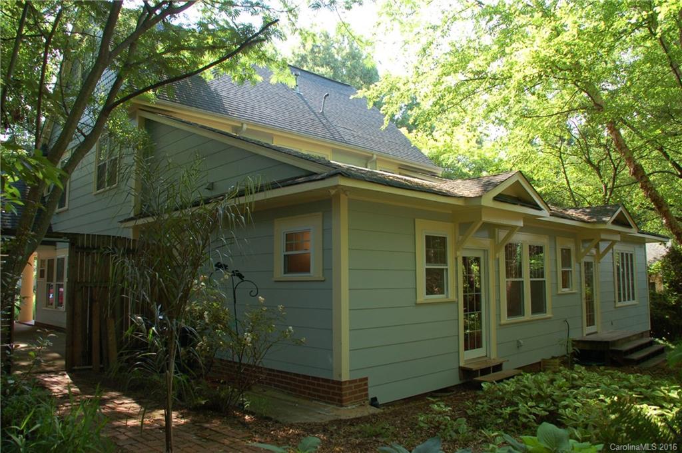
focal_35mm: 27
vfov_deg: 47.8
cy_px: 226
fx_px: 511
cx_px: 341
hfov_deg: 67.4
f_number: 4.5
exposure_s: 1/80
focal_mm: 18
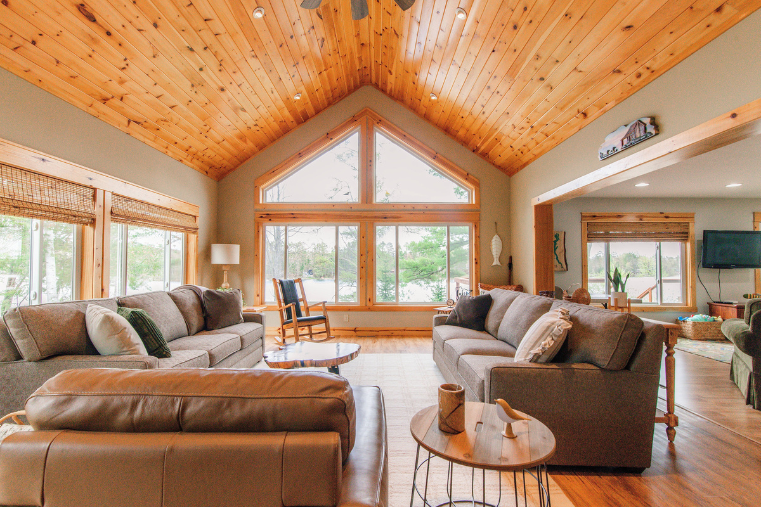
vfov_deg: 77.3
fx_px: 317
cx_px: 380
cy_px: 254
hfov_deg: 100.4
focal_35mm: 15
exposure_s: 1/100
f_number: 10
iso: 2500
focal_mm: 15
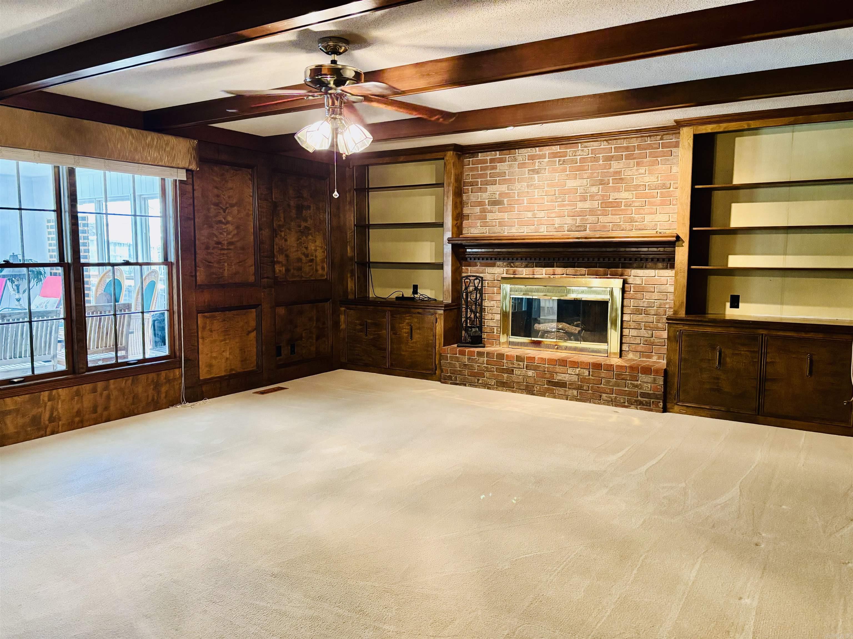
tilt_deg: -6.3
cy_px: 320
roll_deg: -0.9
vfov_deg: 53.1
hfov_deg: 67.3
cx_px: 426
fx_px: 641
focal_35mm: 26
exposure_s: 1/40
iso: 400
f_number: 1.6
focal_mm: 5.96
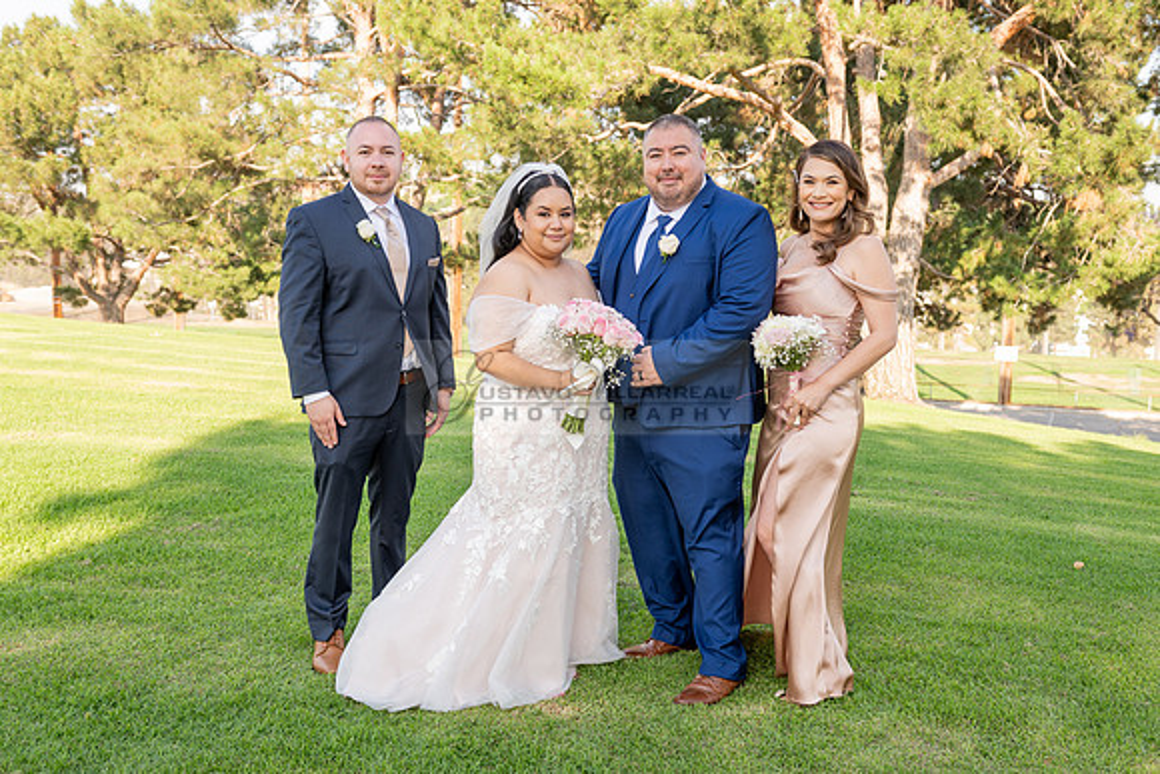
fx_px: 1187
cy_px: 384
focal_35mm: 37
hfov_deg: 52.1
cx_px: 597
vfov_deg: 36.1
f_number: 4
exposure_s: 1/160
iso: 80
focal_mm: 32
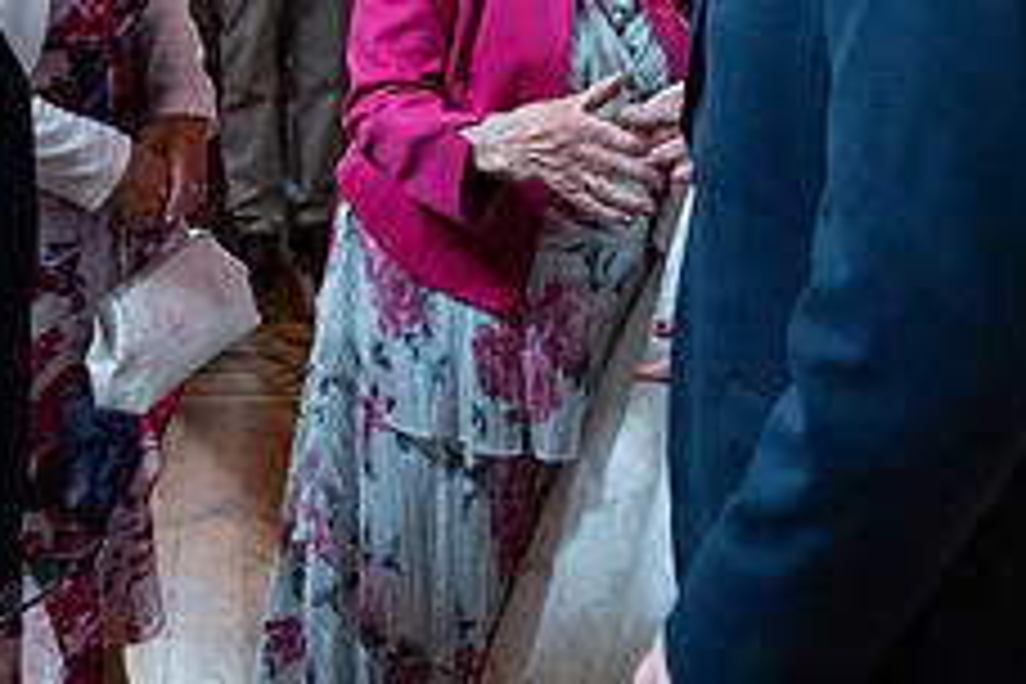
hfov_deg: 32.3
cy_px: 7
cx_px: 266
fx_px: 1738
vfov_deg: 21.5
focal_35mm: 61
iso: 5000
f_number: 3.5
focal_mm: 24
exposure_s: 1/200
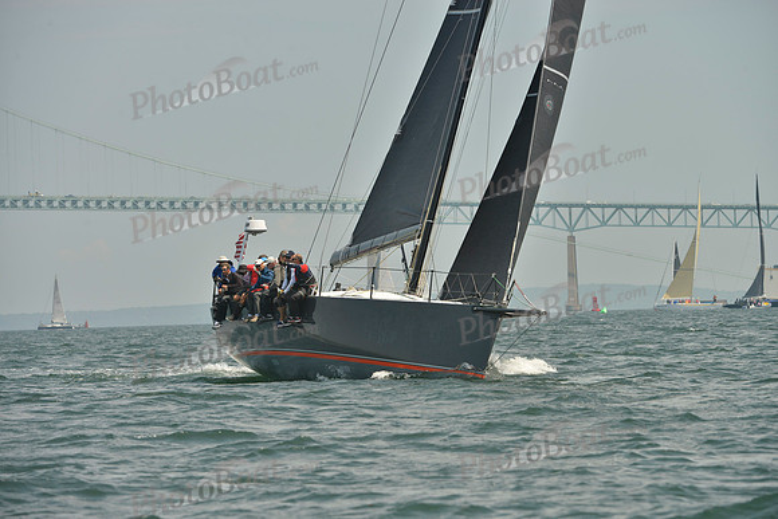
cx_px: 389
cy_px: 260
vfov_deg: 5.7
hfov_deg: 8.6
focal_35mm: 240
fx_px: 5188
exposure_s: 1/1000
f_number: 9
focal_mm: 240
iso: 280
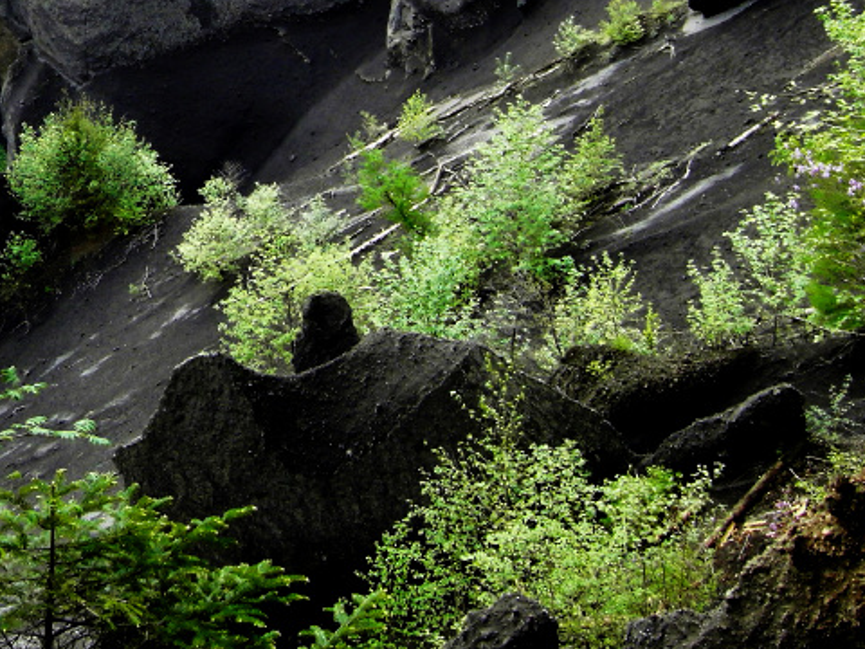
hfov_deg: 31.7
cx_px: 229
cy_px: -85
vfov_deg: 22.8
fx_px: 1499
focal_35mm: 60
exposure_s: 1/160
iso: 80
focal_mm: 4.3
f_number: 2.8
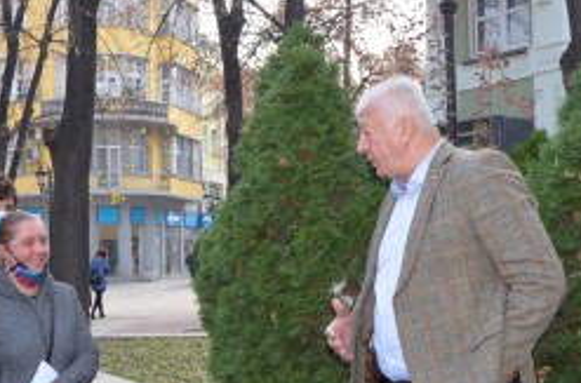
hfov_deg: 27.6
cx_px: 186
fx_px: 1174
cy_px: 230
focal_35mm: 73
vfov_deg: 18.5
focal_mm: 30
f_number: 9
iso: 1000
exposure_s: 1/250
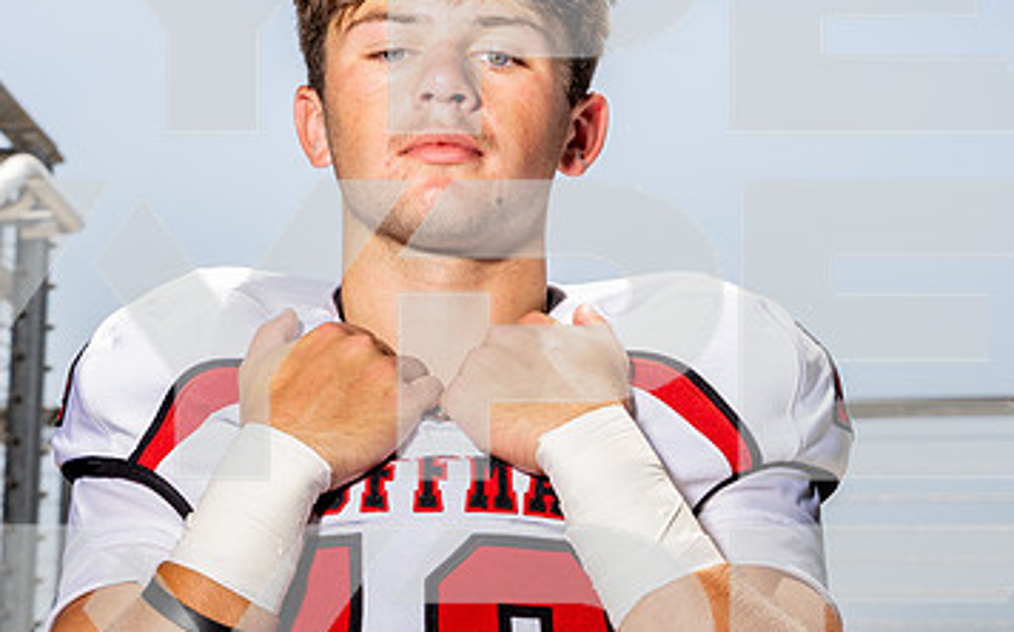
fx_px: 2983
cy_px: 332
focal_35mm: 108
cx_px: 342
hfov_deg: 19.2
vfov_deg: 12.1
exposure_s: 1/250
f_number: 8
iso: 100
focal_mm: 65
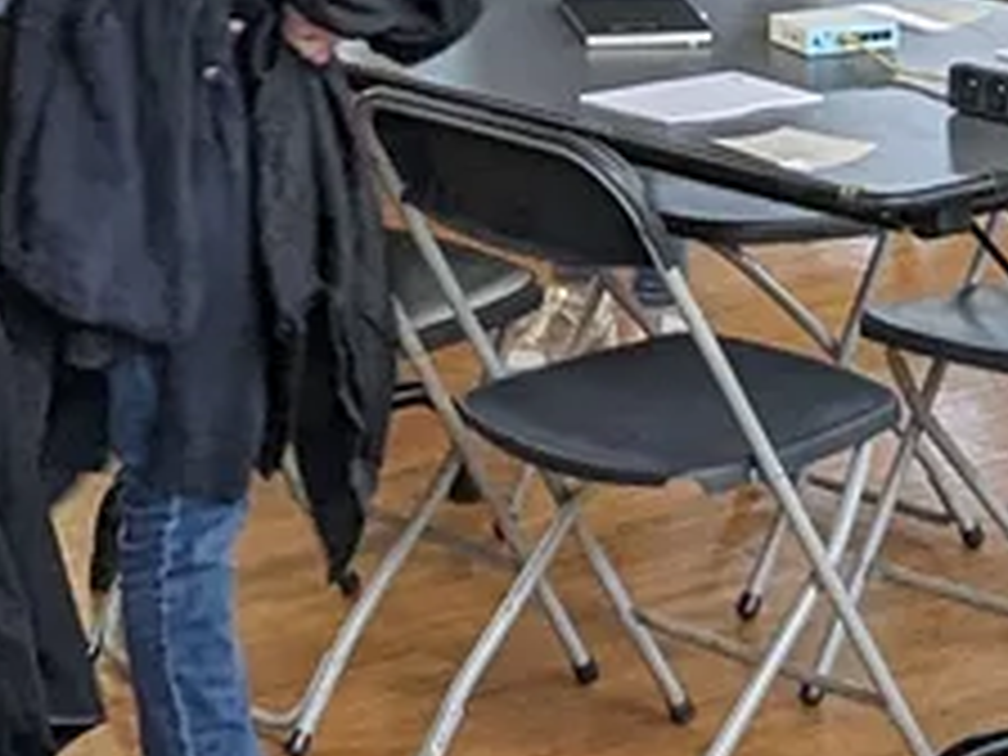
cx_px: 184
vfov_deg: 7.4
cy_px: -742
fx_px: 5620
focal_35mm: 193
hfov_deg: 10.2
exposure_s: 1/99.9
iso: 126
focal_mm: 4.38
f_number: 1.73
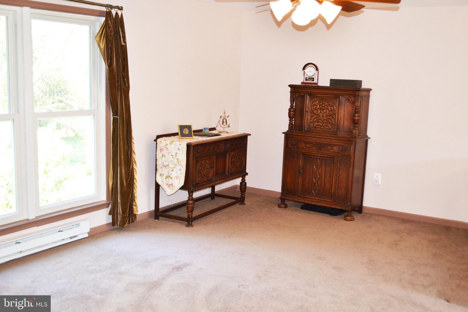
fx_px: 507
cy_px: 156
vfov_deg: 34.2
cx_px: 234
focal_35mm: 39
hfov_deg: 49.6
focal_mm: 26
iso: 400
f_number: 4.2
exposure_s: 1/60
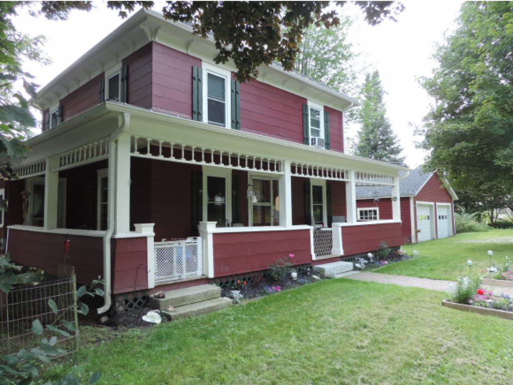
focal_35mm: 24
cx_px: 256
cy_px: 192
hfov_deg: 71.6
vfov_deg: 56.9
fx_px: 356
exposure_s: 1/80
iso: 80
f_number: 3
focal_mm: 4.3
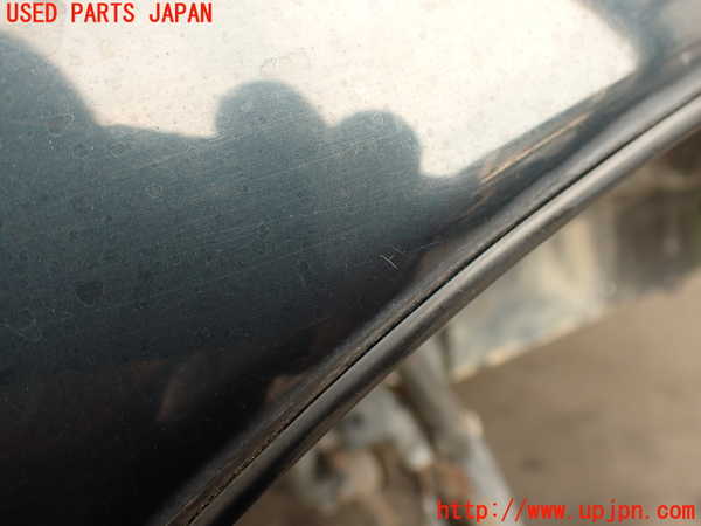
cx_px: 350
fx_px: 648
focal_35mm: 32
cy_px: 263
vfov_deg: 44.2
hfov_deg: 56.8
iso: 160
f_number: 2.4
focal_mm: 5.79
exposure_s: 1/60
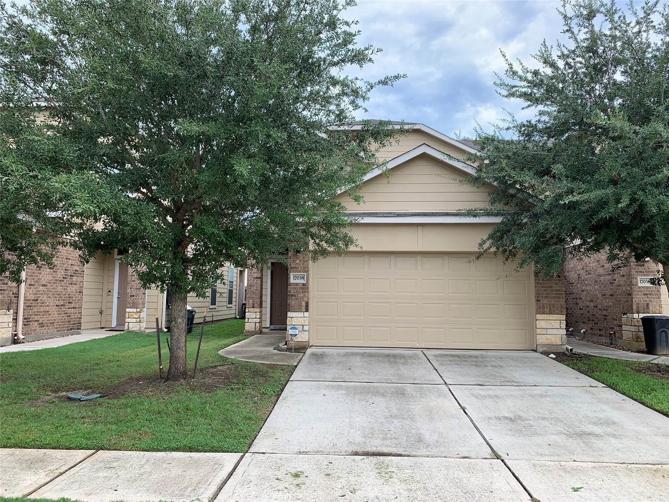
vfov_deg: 53.1
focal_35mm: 26
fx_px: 502
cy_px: 251
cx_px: 334
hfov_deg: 67.3
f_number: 1.8
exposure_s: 1/263
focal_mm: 4.25
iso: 25
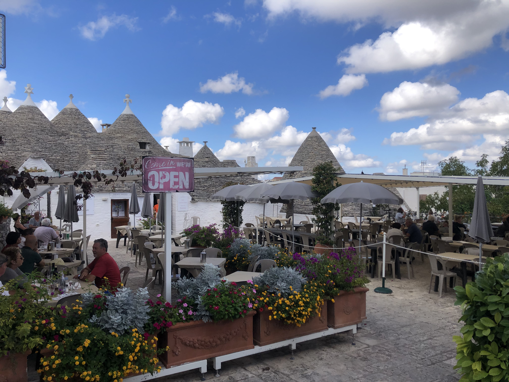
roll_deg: +1.1
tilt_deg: -0.7
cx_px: 254
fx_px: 412
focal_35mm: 28
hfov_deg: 63.4
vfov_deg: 49.7
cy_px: 191
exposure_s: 1/1736
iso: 20
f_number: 1.8
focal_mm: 4
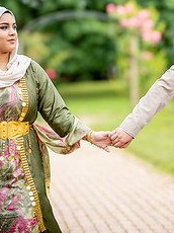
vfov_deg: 20.5
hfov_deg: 15.3
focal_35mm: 96
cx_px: 115
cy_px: 107
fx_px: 645
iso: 200
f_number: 2
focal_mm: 35
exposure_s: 1/1600
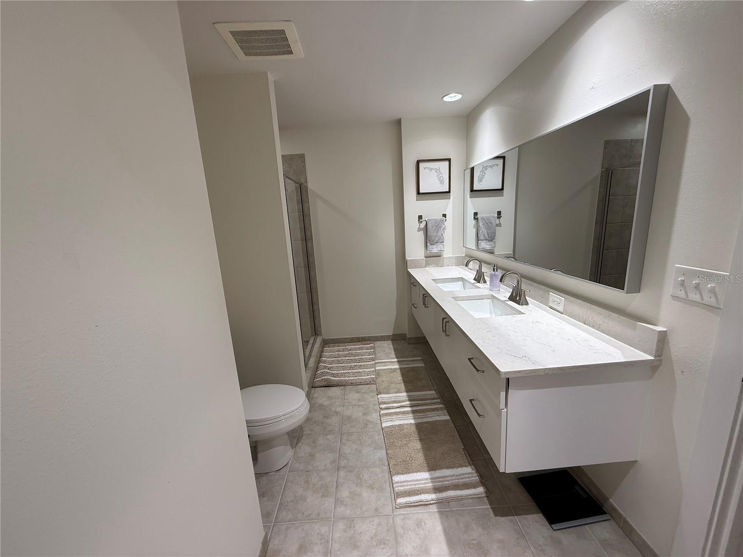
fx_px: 300
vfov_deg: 85.7
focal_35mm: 14
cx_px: 372
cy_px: 278
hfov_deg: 102.1
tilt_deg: -12.0
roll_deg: +2.7
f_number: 2.2
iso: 200
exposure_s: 1/120
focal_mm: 2.22
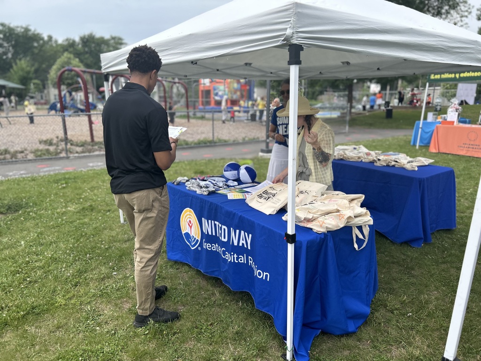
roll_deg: +0.6
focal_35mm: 26
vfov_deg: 53.1
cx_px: 240
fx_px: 361
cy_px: 180
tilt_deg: -12.9
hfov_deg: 67.3
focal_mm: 5.7
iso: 50
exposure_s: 1/1079
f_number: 1.5
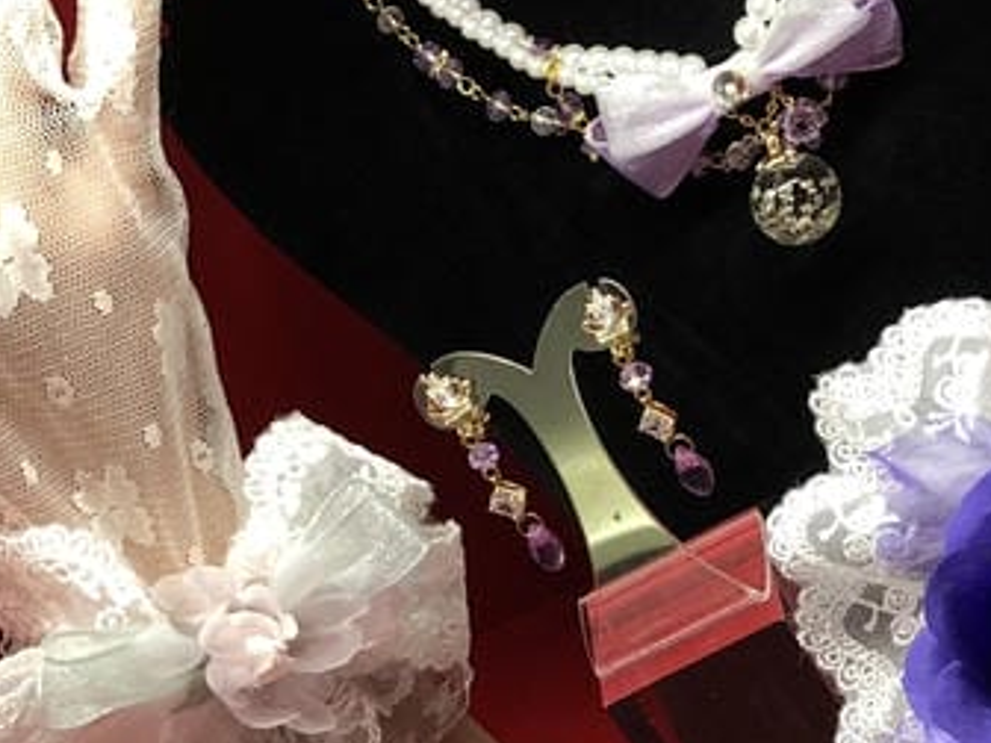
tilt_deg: -30.7
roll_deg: +36.5
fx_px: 2863
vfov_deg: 14.6
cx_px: 537
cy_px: 687
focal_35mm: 100
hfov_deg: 19.6
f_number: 1.8
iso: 50
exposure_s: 1/15
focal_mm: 3.99
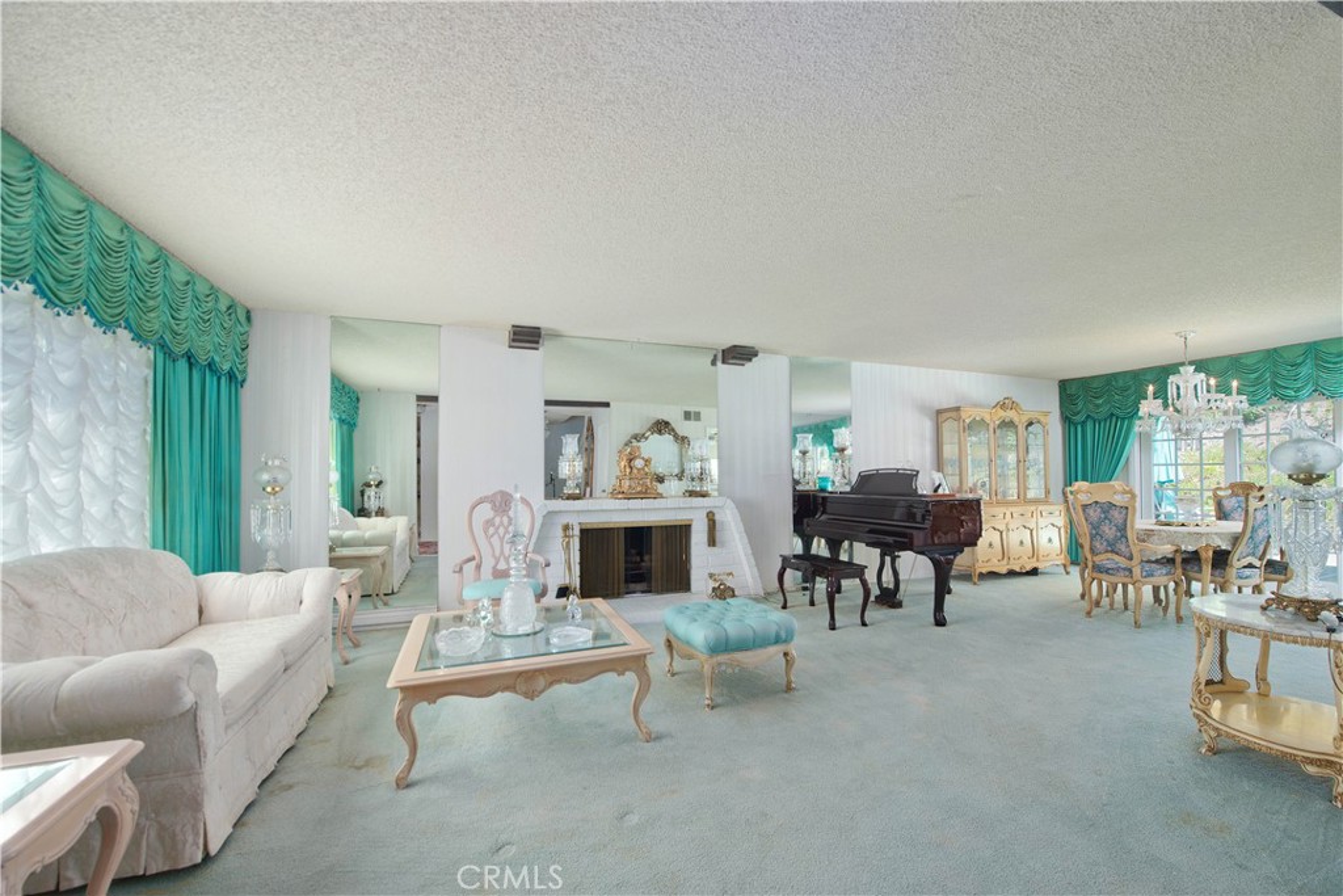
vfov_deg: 81.2
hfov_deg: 104.2
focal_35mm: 14
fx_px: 522
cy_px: 448
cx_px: 672
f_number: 5.6
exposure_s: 1/200
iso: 400
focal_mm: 14
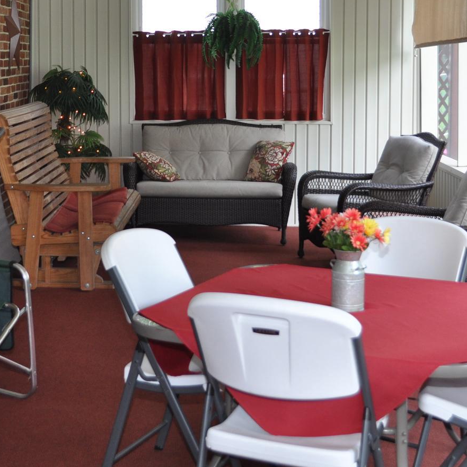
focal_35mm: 71
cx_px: 180
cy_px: 109
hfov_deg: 24.3
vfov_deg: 24.0
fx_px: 1084
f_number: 4.2
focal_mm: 24
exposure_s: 1/80
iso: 400
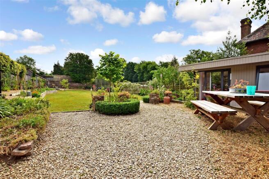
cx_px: 134
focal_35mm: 15
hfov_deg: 100.4
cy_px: 90
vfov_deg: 77.3
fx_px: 112
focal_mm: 10
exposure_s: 1/250
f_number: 13
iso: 250
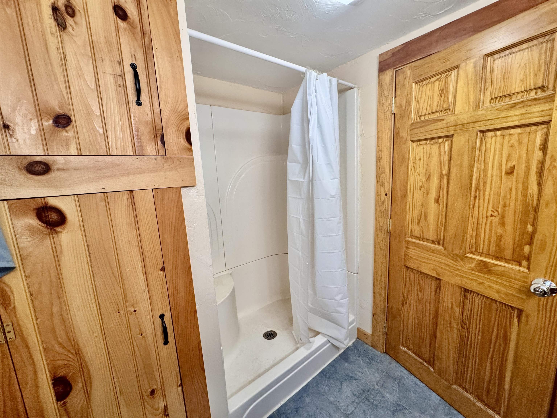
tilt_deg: -10.3
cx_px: 278
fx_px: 225
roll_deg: +3.0
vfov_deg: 85.7
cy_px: 209
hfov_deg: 102.1
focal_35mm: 14
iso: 250
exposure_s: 1/120
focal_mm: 2.22
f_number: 2.2
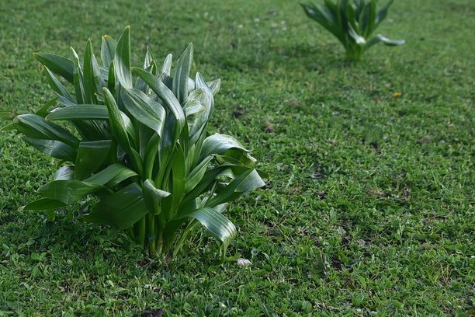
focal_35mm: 68
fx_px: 897
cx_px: 156
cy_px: 113
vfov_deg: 20.0
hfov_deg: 29.4
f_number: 4
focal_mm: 32
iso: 200
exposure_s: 1/500
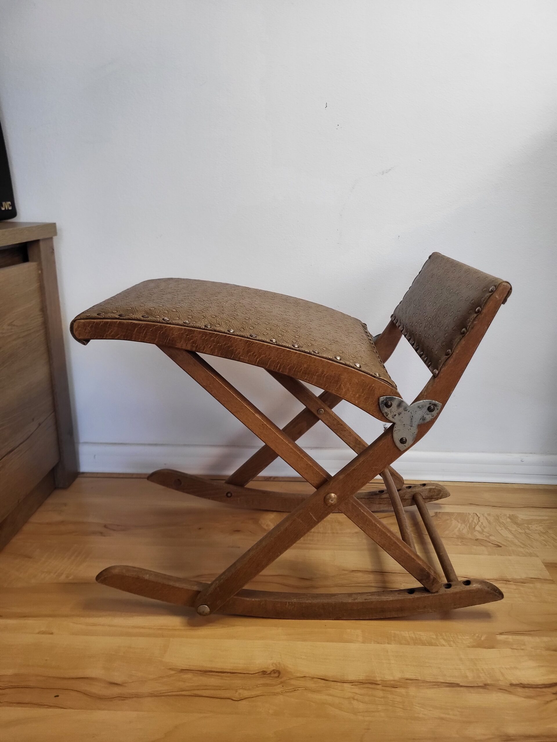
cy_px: 371
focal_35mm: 26
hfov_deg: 53.1
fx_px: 558
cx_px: 278
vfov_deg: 67.3
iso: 160
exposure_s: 1/50
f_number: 1.8
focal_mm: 5.4
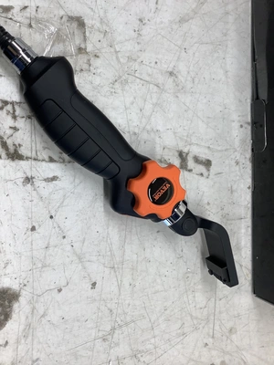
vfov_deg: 58.4
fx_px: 327
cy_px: 182
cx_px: 137
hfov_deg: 45.4
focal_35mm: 31
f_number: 2.4
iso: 64
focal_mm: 3.3
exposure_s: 1/120
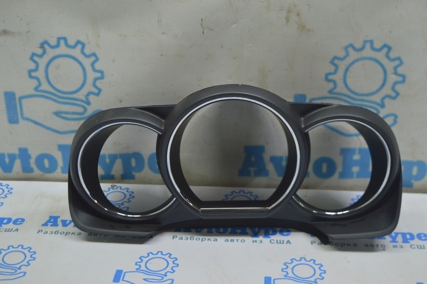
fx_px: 676
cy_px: 142
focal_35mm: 57
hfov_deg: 35.1
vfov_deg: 23.7
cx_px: 214
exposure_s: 1/40
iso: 400
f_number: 4.8
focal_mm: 38
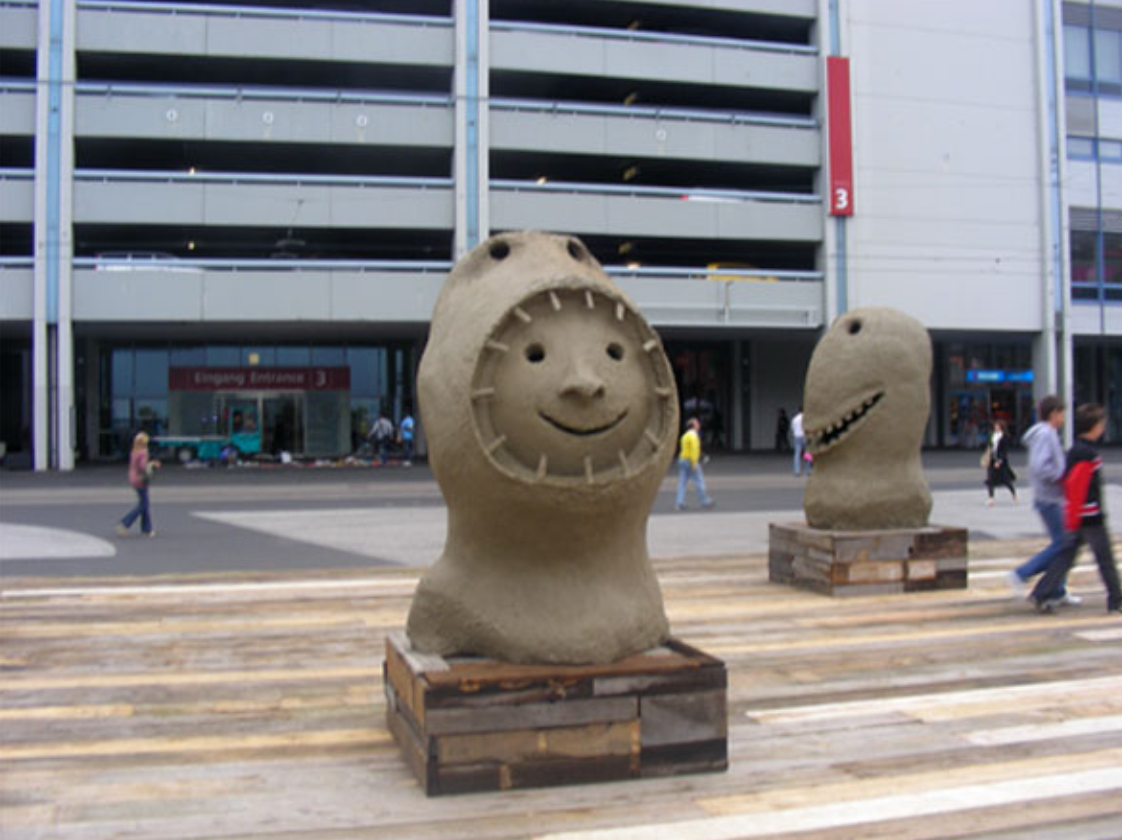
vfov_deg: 36.8
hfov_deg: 47.9
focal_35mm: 39
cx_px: 573
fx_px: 1263
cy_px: 420
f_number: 3.5
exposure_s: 1/30
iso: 63
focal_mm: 6.3
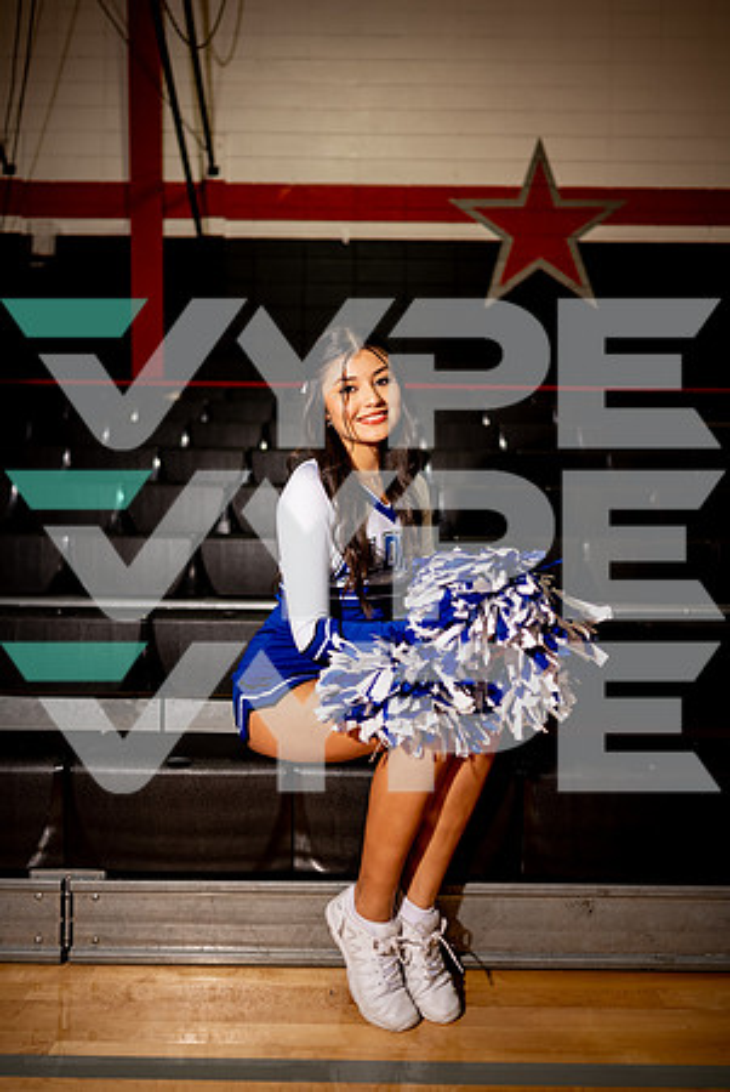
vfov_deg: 73.7
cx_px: 365
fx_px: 728
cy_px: 546
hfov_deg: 53.2
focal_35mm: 24
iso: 100
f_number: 1.4
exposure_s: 1/500
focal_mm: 24
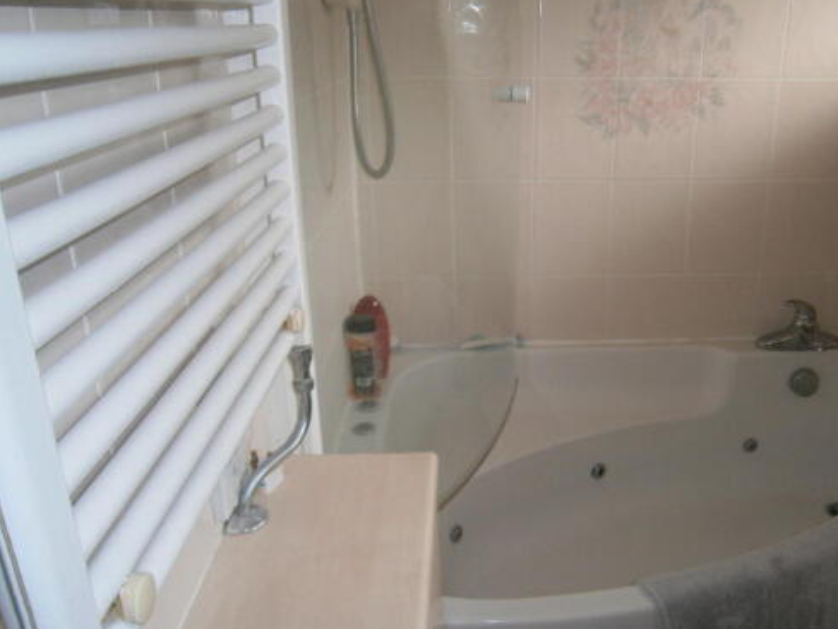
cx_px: 498
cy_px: 314
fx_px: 751
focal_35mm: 31
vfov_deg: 45.5
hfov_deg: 57.9
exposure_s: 1/30
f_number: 2.8
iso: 125
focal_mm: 4.7
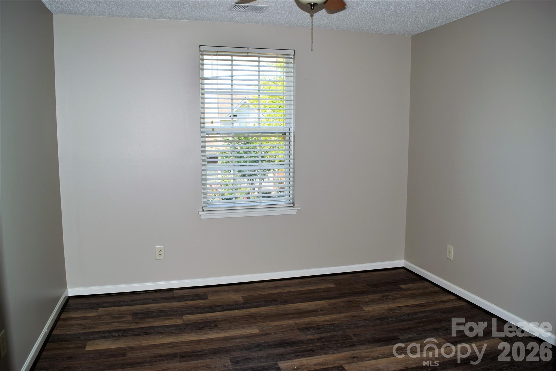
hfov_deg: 67.4
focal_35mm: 27
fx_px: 417
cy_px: 186
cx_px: 278
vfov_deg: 47.9
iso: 100
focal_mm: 18
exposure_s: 1/80
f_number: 5.6
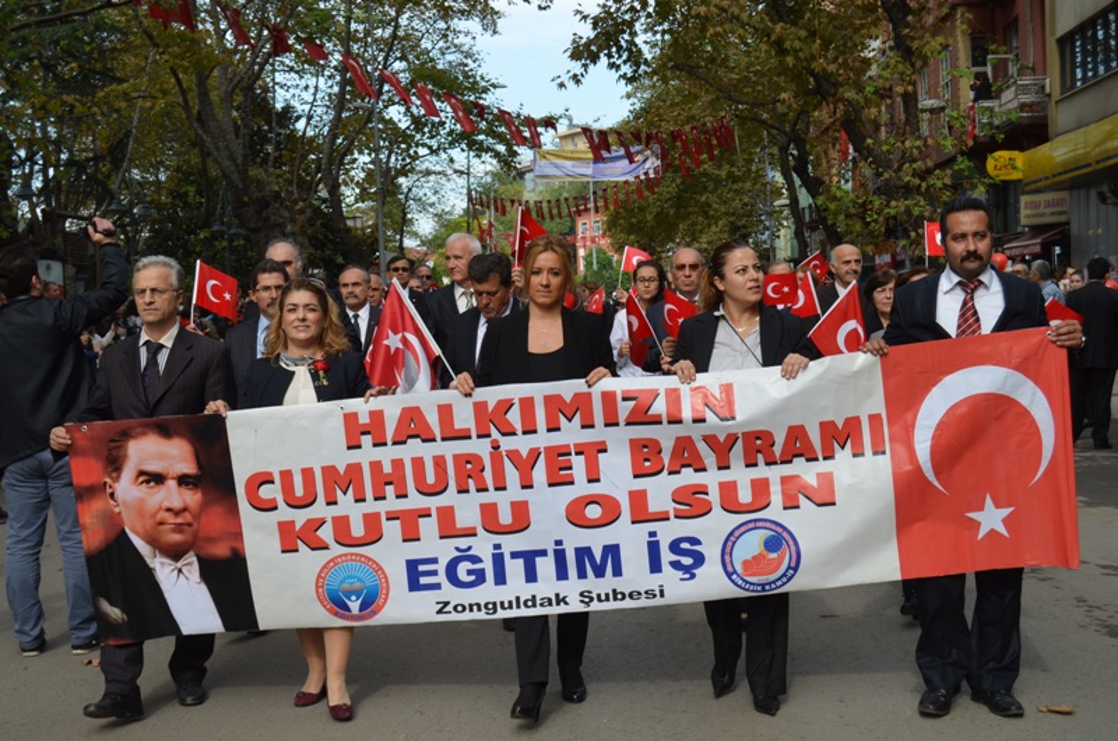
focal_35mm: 51
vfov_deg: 26.4
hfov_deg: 39.0
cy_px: 370
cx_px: 559
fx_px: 1581
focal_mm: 34
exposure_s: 1/250
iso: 180
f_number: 8
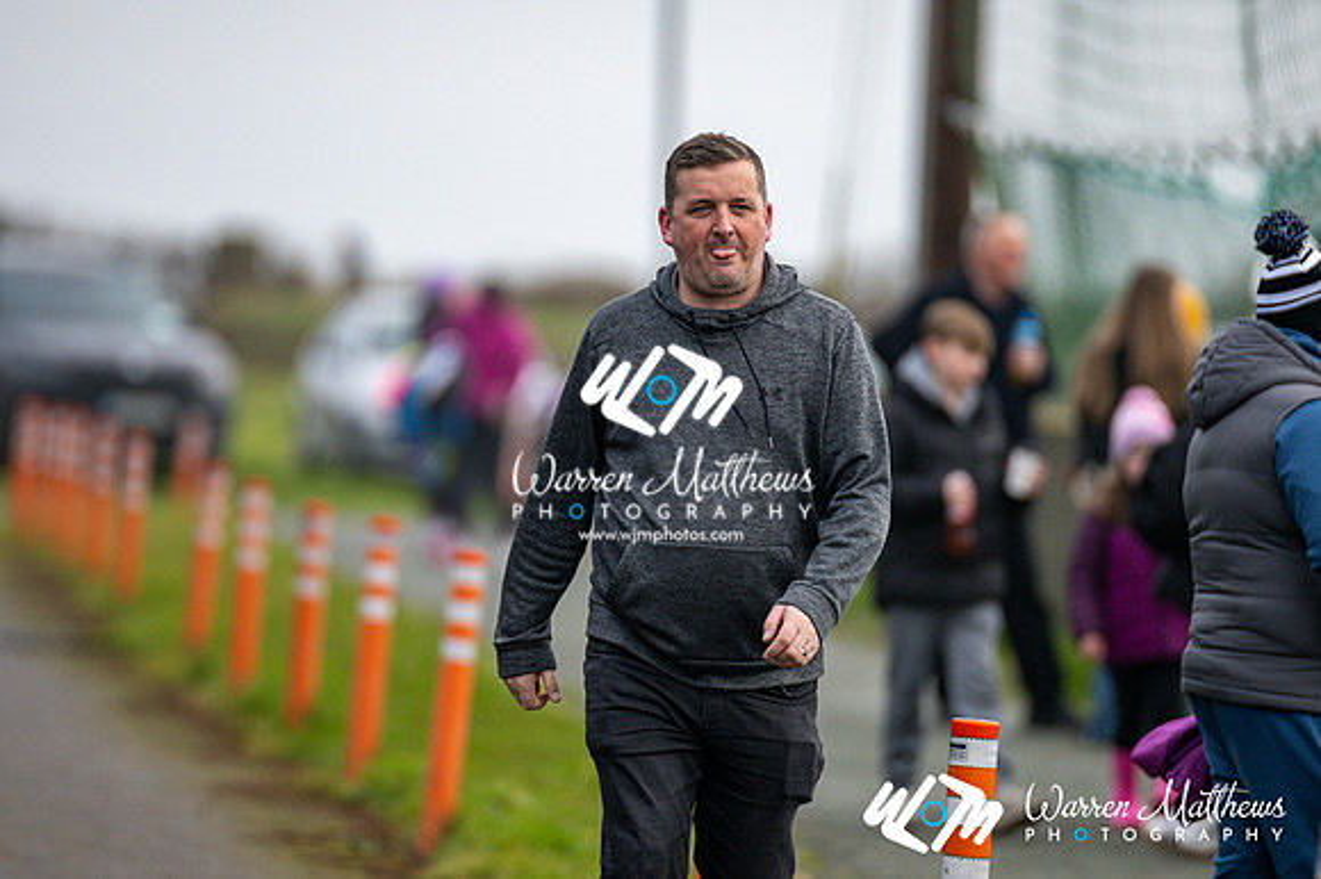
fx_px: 16502
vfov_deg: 3.1
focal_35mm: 450
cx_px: 660
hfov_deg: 4.6
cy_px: 440
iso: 450
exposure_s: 1/1600
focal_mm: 300
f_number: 2.8
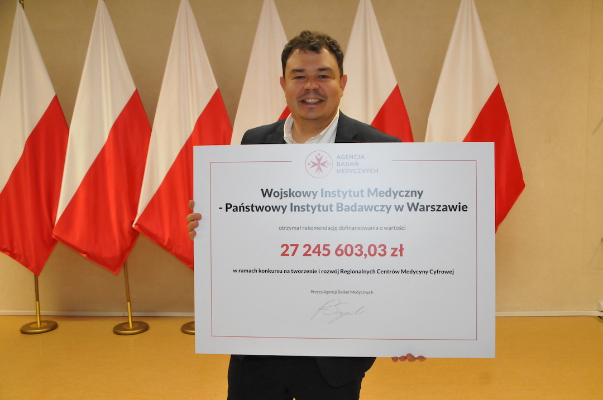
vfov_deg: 39.9
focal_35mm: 33
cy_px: 200
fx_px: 552
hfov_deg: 57.3
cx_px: 302
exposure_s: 1/100
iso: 2500
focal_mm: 22
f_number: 5.6
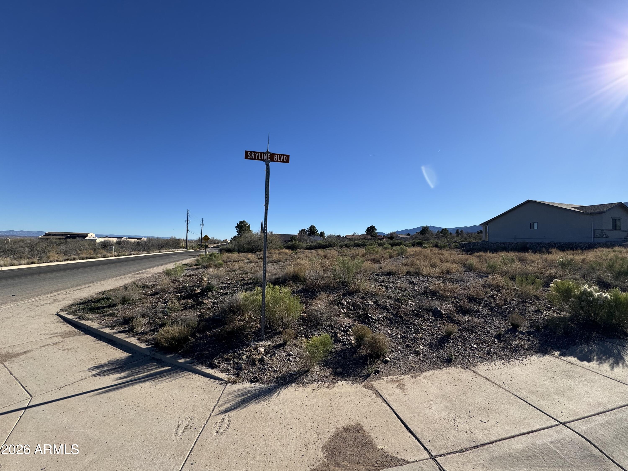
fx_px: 254
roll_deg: -1.6
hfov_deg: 102.1
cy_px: 236
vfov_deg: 85.7
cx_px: 314
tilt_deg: +2.2
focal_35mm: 14
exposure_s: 1/2273
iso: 50
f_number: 2.2
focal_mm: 2.22
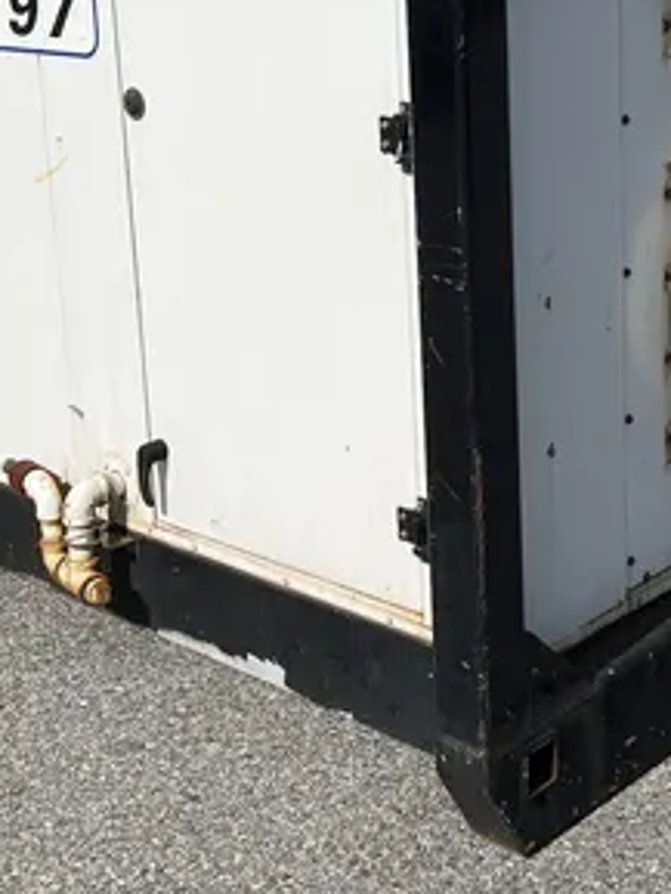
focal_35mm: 66
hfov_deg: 22.1
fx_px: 1705
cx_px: 485
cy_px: 252
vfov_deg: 29.0
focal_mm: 5.1
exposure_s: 1/8403
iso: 50
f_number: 1.6
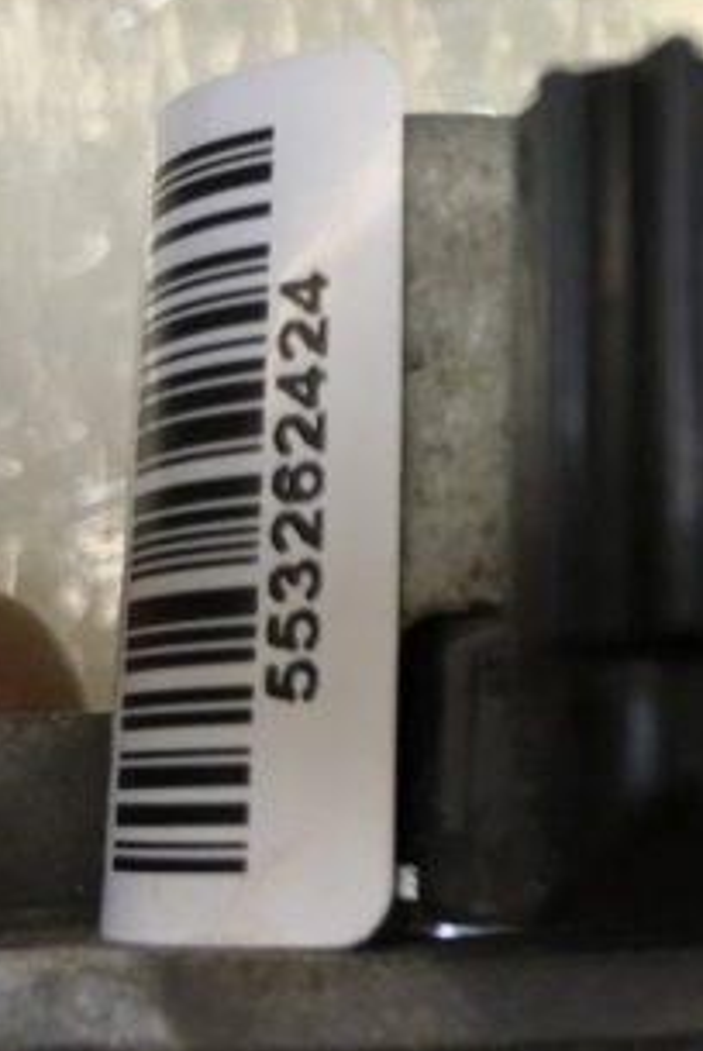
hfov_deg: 20.4
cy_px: 277
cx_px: 910
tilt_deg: -73.4
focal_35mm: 61
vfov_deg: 32.3
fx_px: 1783
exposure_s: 1/166
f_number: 1.8
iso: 20
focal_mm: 3.99
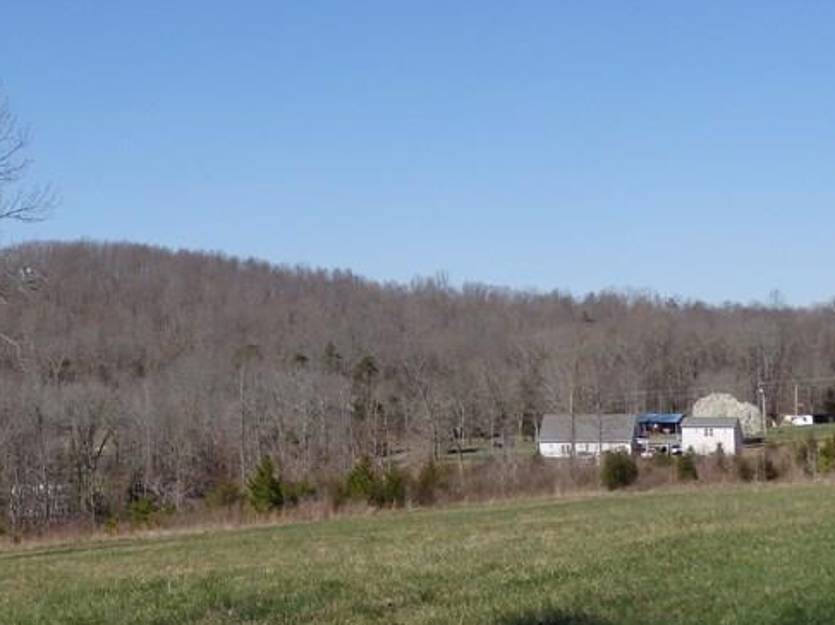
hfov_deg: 24.6
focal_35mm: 78
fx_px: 1881
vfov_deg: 18.8
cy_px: 208
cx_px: 160
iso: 100
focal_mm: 6.6
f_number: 10.1
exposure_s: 1/160
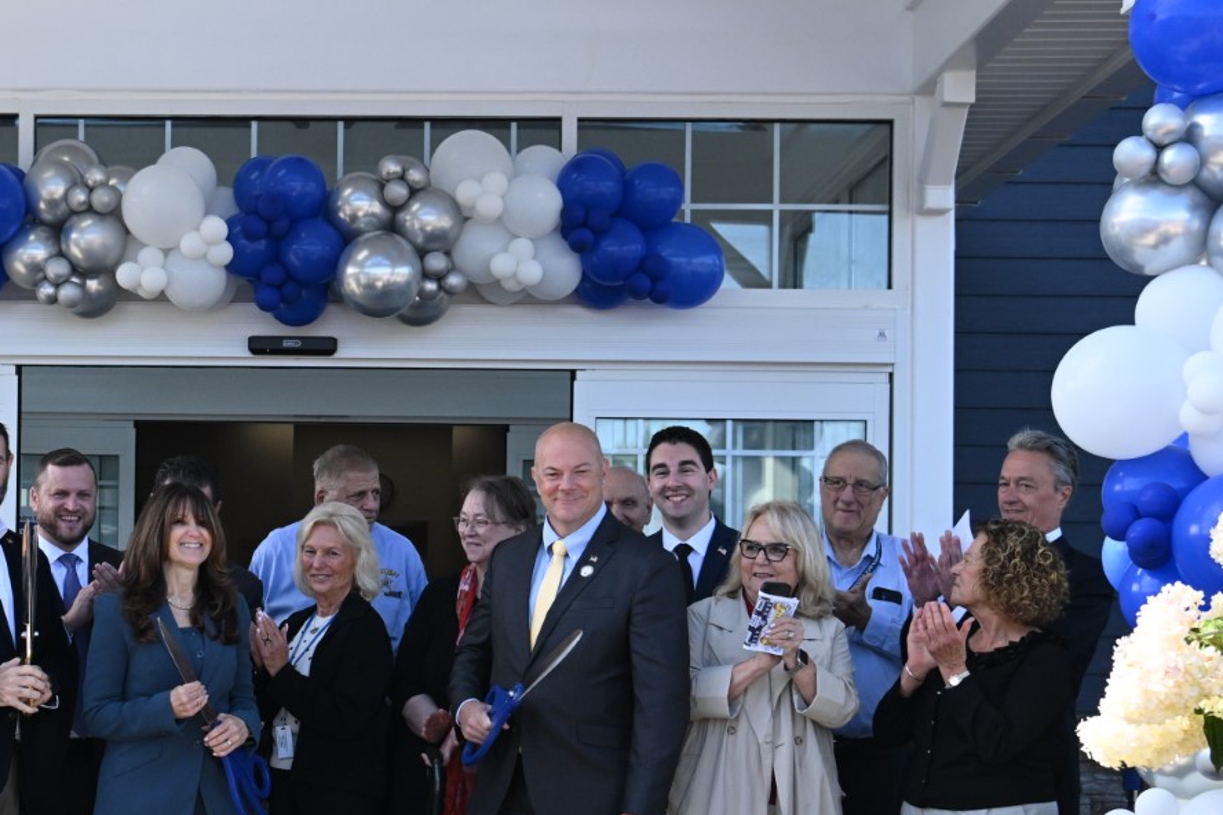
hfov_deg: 27.2
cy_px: 564
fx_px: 2480
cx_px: 263
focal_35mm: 73
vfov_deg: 18.6
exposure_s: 1/2500
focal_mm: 40
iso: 2000
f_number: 6.3
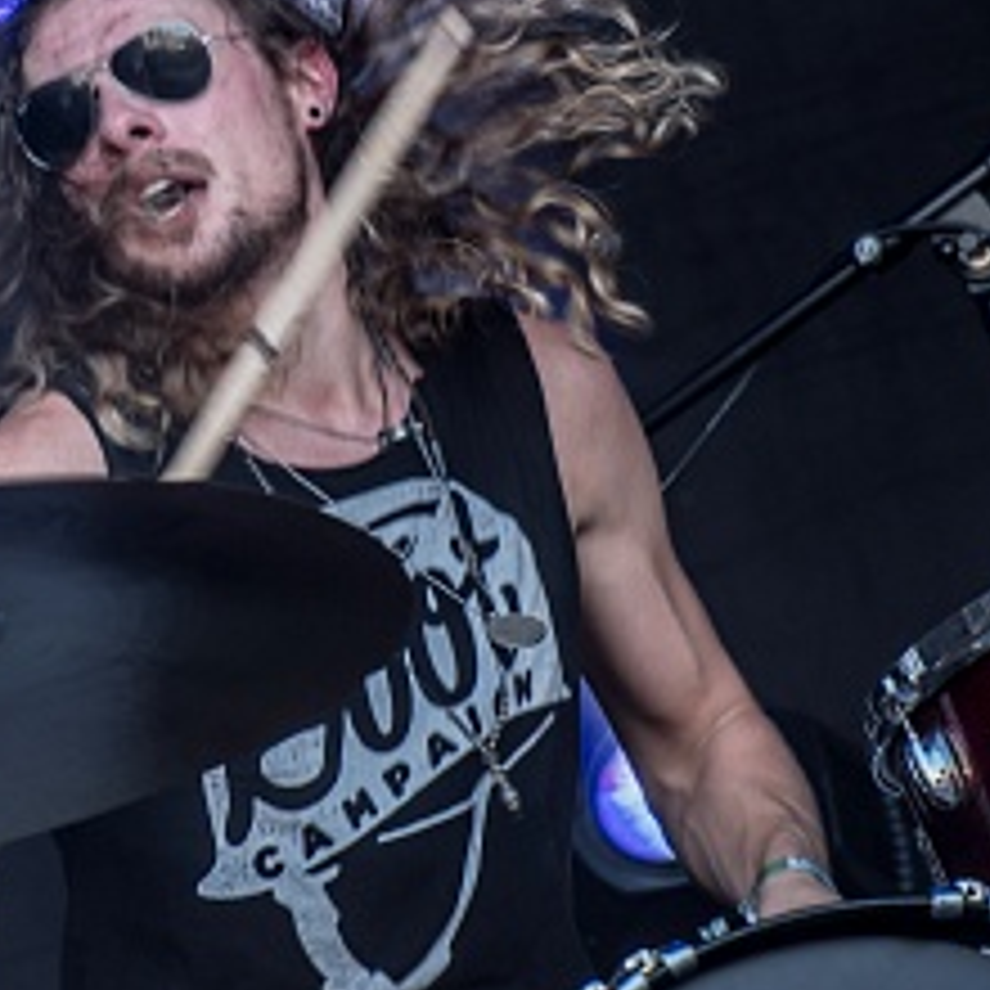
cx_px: 194
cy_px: 382
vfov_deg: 2.1
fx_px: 26985
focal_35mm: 834
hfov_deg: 2.1
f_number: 2.8
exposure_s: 1/100
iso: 100
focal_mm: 200
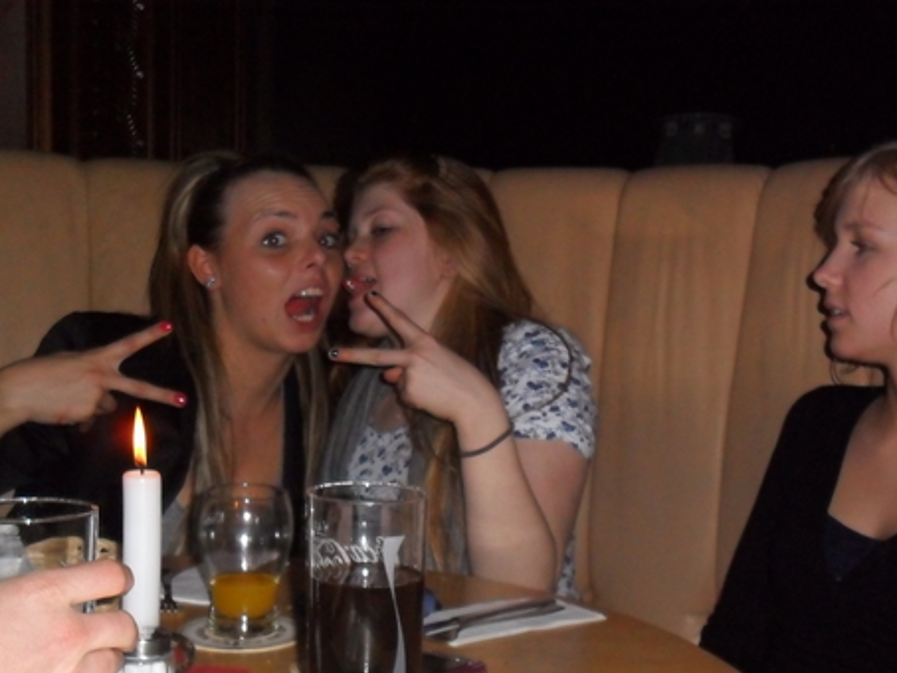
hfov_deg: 38.9
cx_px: 483
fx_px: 1270
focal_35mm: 49
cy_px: 439
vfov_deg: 29.5
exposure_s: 1/45
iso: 400
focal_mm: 6.6
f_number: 10.1
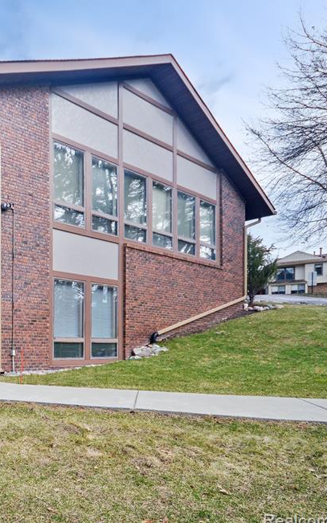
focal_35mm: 24
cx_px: -67
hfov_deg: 38.0
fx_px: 342
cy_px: 260
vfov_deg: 74.8
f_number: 6.3
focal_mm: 10
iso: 200
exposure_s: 1/400
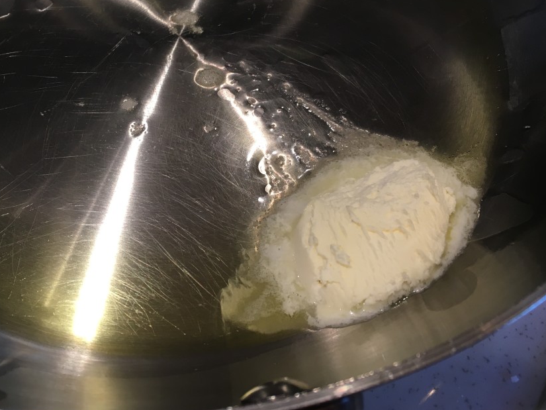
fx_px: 568
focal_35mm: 36
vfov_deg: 39.6
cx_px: 234
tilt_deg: -55.4
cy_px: 172
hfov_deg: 51.2
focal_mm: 4.15
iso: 32
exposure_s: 1/30
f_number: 2.2
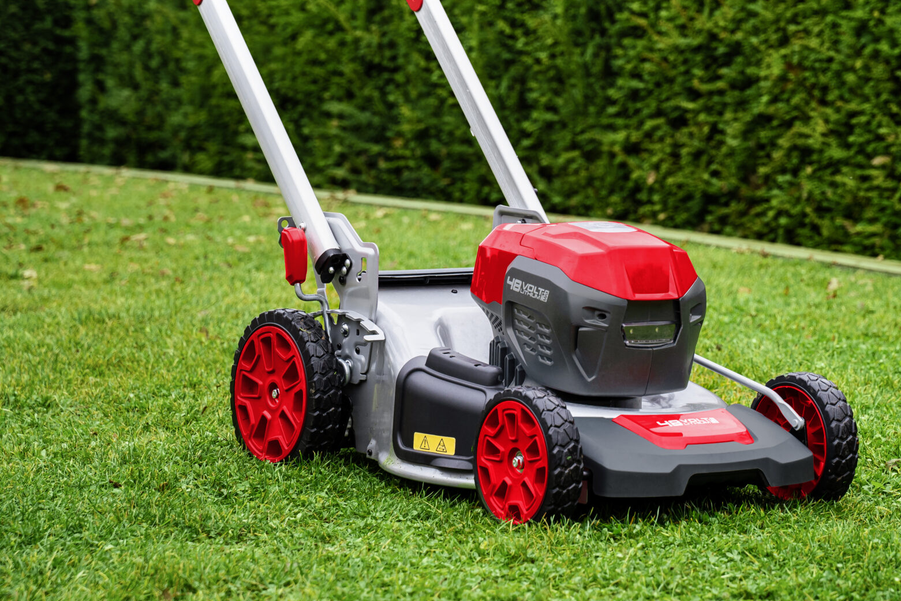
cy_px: 148
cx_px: 614
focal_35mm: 123
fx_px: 3078
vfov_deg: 11.1
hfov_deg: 16.6
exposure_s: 1/200
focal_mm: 75
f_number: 5
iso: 400
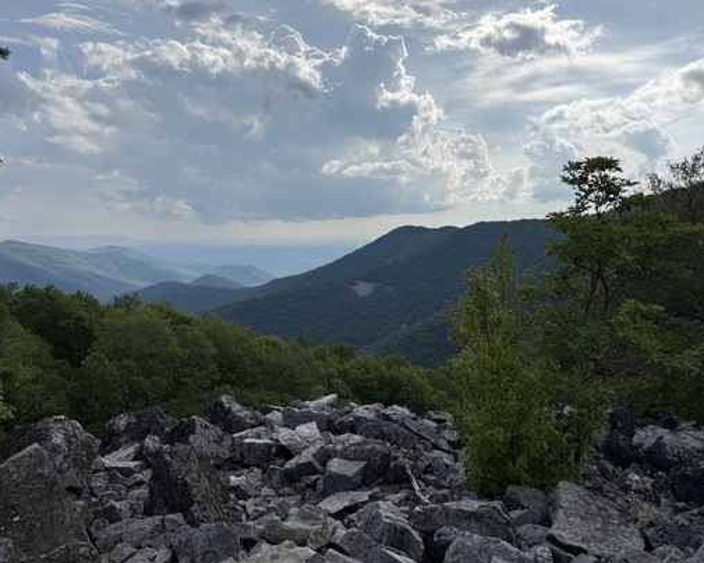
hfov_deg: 66.0
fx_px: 542
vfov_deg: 54.9
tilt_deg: -5.1
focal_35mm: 26
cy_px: 282
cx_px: 355
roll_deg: +1.1
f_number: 1.78
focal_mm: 6.76
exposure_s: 1/9091
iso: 80
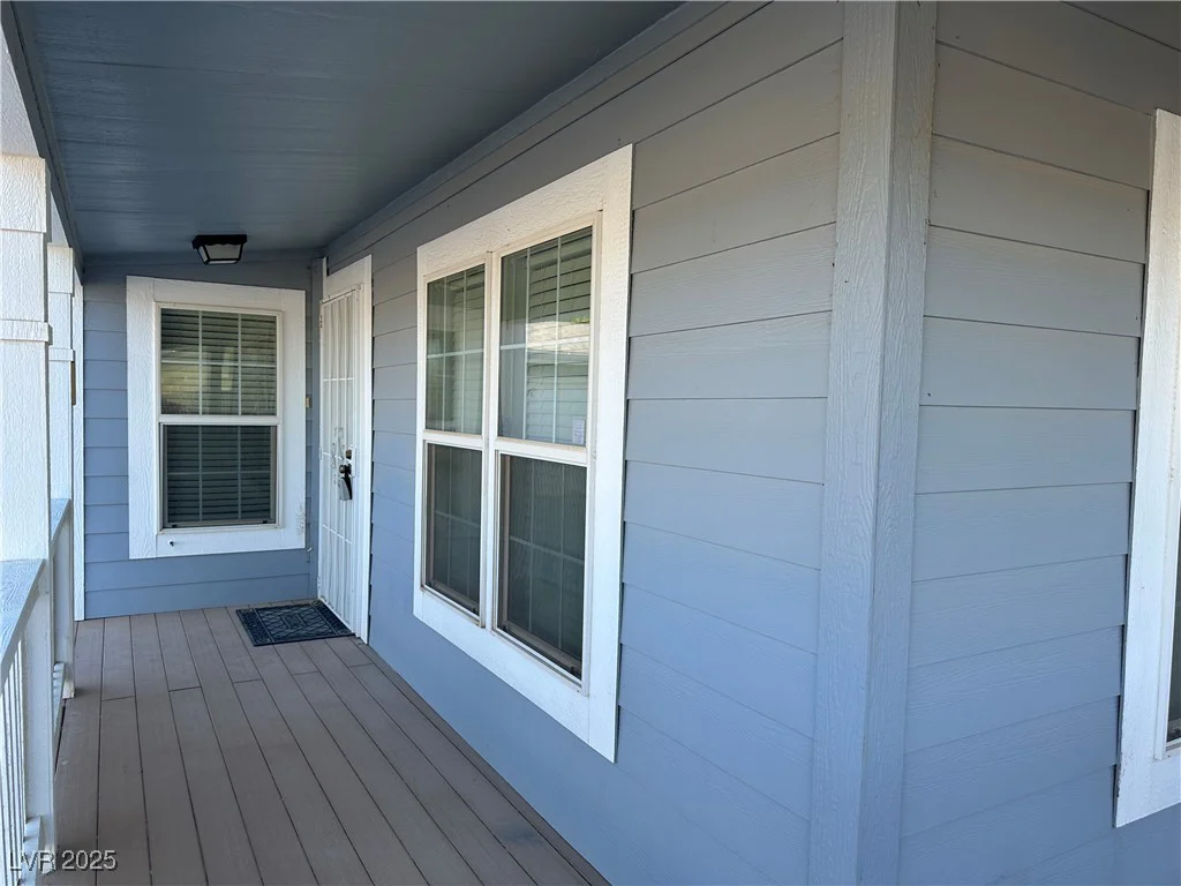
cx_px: 590
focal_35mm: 24
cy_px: 443
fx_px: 819
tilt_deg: -2.4
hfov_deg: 71.6
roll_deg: -1.4
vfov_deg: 56.8
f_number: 1.78
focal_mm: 6.86
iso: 80
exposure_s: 1/767
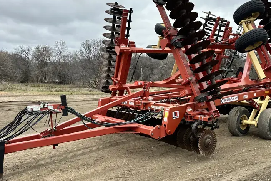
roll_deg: -1.3
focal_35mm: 34
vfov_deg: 38.9
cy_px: 96
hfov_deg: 55.2
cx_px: 169
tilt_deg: -5.4
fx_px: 256
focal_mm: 6.86
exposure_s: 1/785
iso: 80
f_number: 1.78
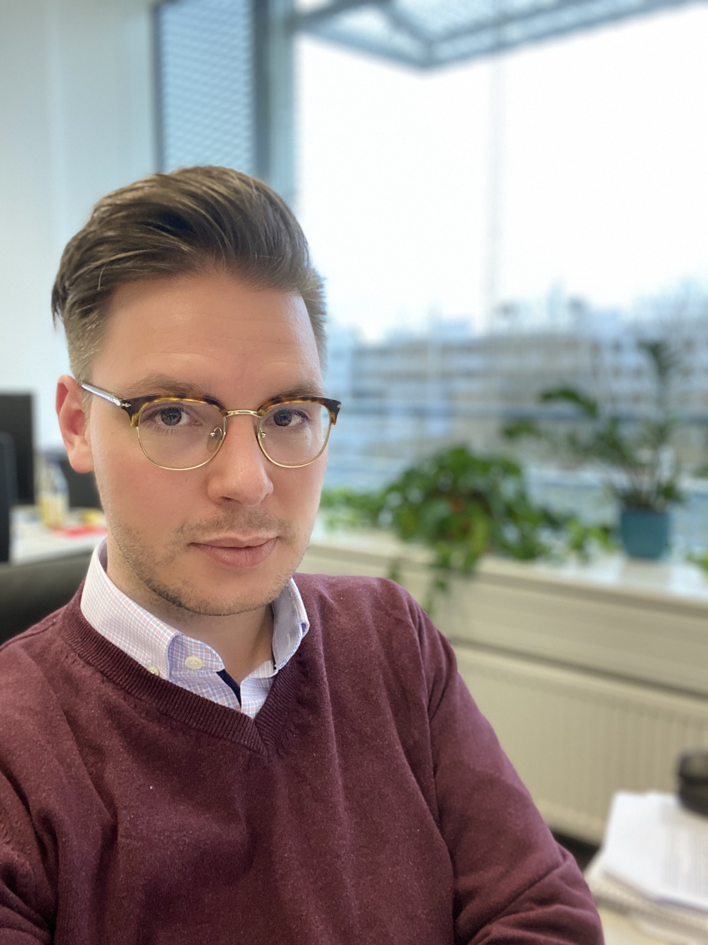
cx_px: 354
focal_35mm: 30
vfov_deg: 60.0
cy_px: 472
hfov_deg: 46.8
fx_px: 818
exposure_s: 1/50
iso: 200
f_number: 2.2
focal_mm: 2.71
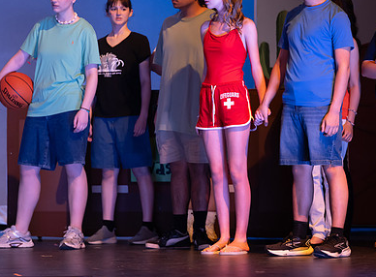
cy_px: 80
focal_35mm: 165
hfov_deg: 12.0
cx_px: 246
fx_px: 1781
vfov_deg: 8.9
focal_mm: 103
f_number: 2.8
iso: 2200
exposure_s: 1/320
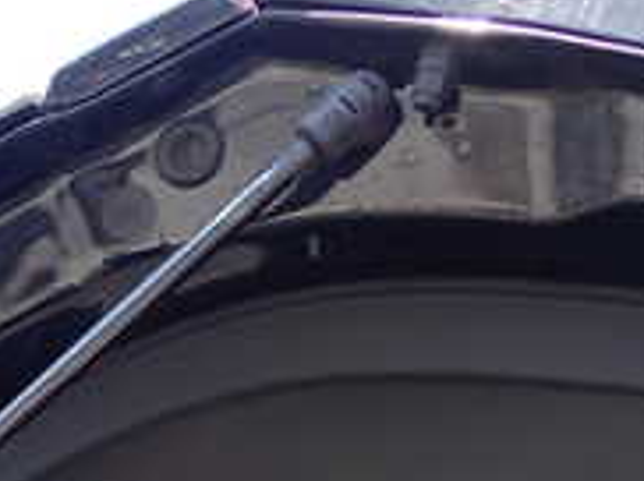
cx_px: -308
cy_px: 711
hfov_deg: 17.9
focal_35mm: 99
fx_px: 1839
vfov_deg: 14.0
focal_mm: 5.4
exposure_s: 1/125
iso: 100
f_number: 3.2
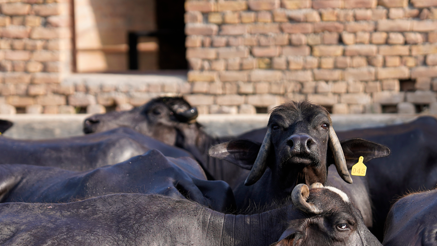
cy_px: 210
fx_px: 2155
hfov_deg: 11.6
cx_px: 264
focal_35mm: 186
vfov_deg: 6.5
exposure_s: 1/1600
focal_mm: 85
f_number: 1.8
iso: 125
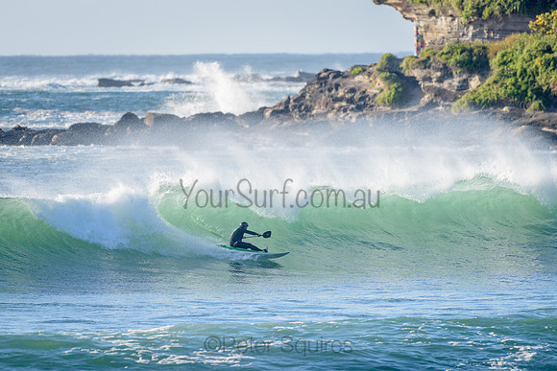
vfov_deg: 2.3
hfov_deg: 3.4
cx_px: 219
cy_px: 174
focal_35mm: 610
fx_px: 9437
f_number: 5.6
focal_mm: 500
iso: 220
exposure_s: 1/1250
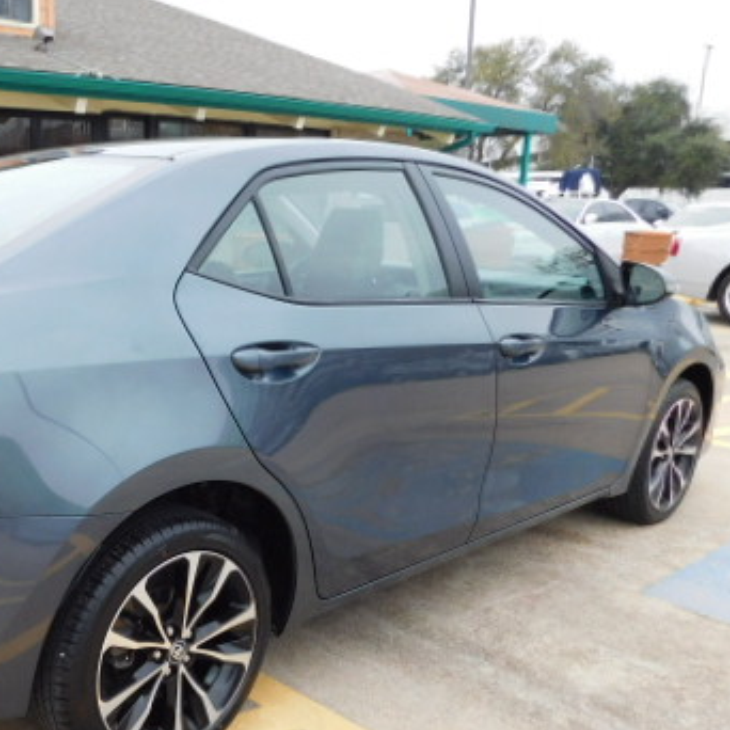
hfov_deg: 41.8
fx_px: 907
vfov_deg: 43.5
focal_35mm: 38
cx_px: 139
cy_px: 461
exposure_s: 1/400
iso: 125
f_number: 3
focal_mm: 4
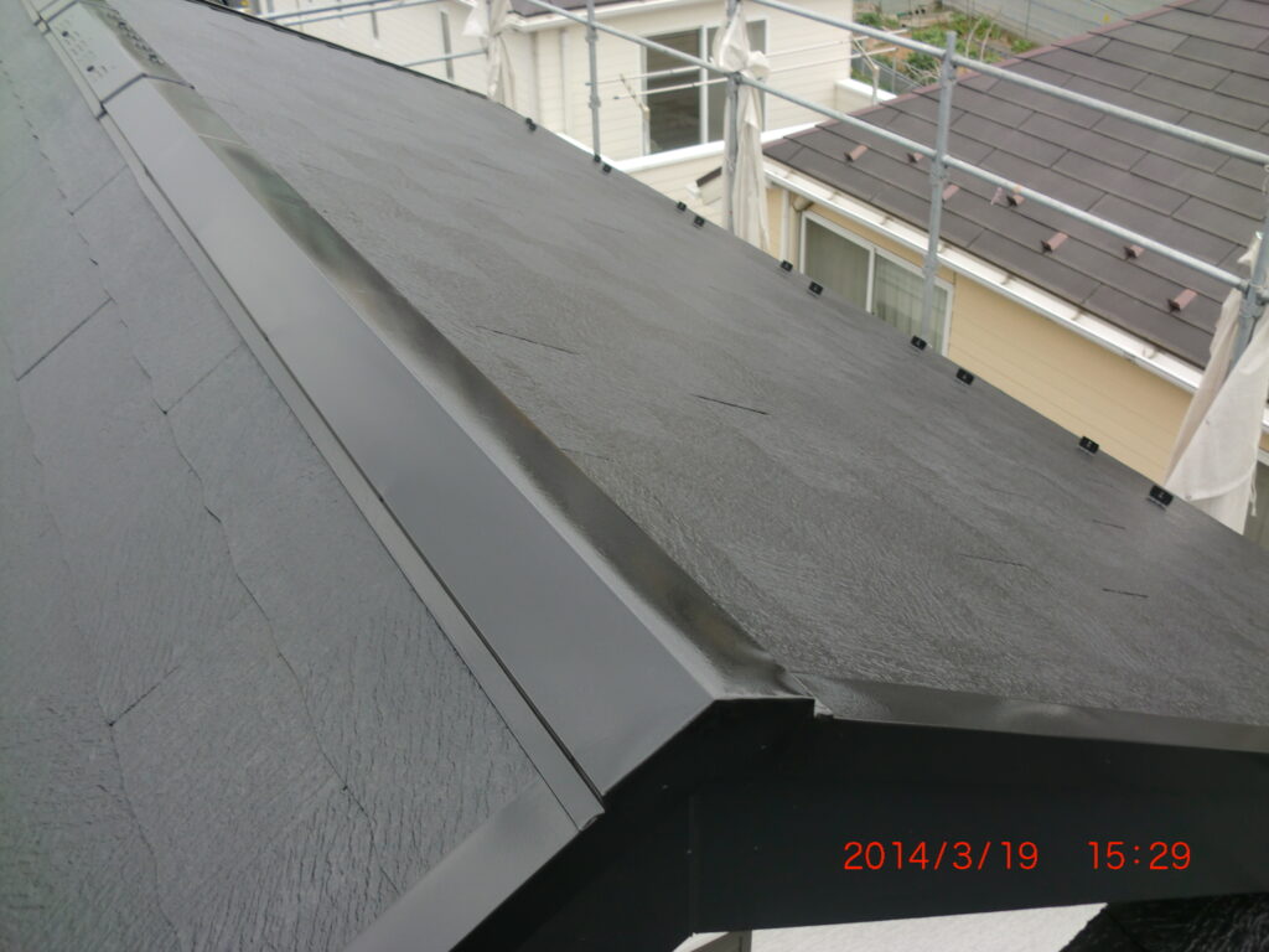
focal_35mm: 35
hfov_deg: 52.6
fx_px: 1283
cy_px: 476
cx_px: 634
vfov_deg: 40.7
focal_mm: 6.3
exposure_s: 1/160
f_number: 3.1
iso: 64
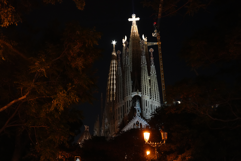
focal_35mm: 33
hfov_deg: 57.2
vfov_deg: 40.0
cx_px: 120
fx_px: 221
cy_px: 80
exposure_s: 1/20
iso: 6400
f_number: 4.5
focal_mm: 33
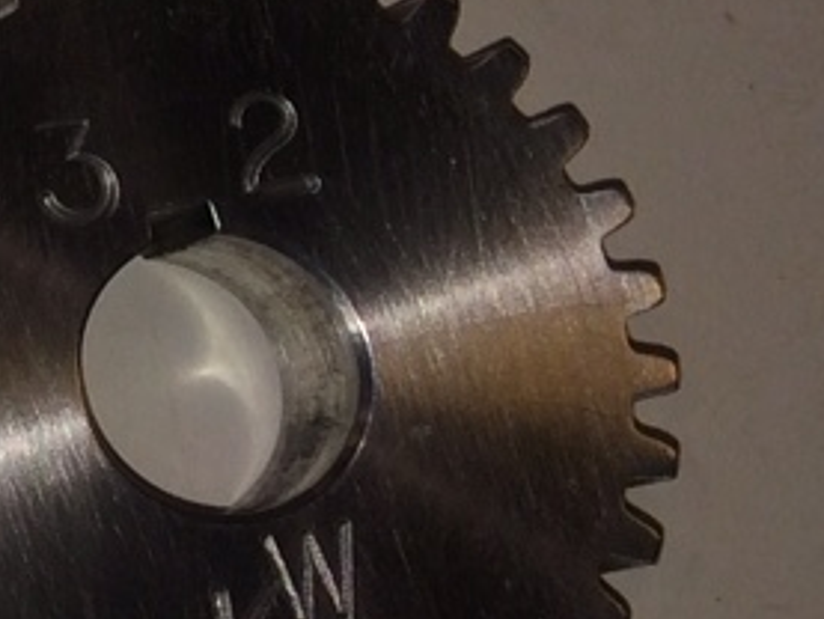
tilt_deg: -79.1
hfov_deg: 9.4
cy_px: 256
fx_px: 4072
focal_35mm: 171
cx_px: -1532
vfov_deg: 8.7
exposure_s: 1/302
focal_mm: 4.15
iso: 32
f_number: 2.2
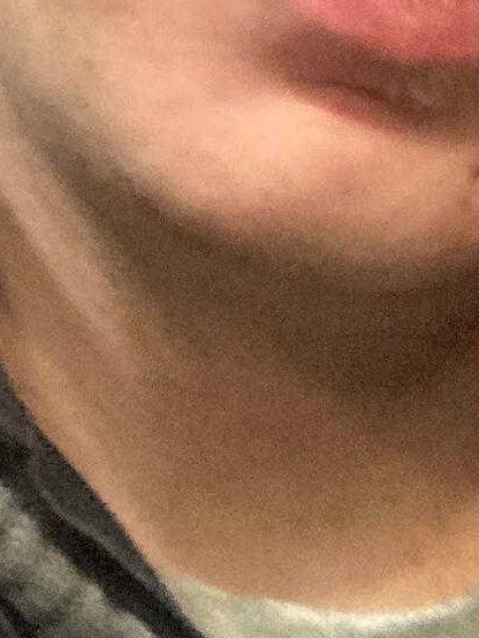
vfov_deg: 11.6
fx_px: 2729
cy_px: -760
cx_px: 79
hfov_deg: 10.0
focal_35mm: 148
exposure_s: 1/33
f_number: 2.2
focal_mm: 2.87
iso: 320
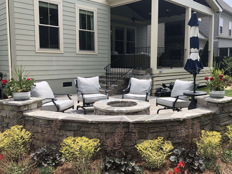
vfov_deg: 42.9
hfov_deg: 55.2
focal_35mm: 33
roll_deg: -0.5
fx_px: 221
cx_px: 132
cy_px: 84
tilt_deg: -4.9
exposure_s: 1/1499
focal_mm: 3.99
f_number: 1.8
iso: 20
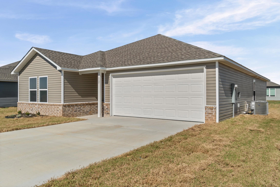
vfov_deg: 47.9
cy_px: 94
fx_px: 210
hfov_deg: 67.4
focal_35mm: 27
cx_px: 140
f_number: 9
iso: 250
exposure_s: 1/400
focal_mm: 18
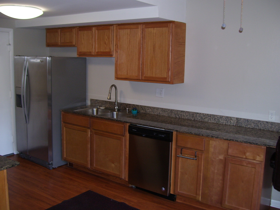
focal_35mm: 37
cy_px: 105
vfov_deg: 38.7
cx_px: 140
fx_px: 299
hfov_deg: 50.1
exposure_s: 1/60
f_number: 2.7
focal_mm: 6
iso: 80
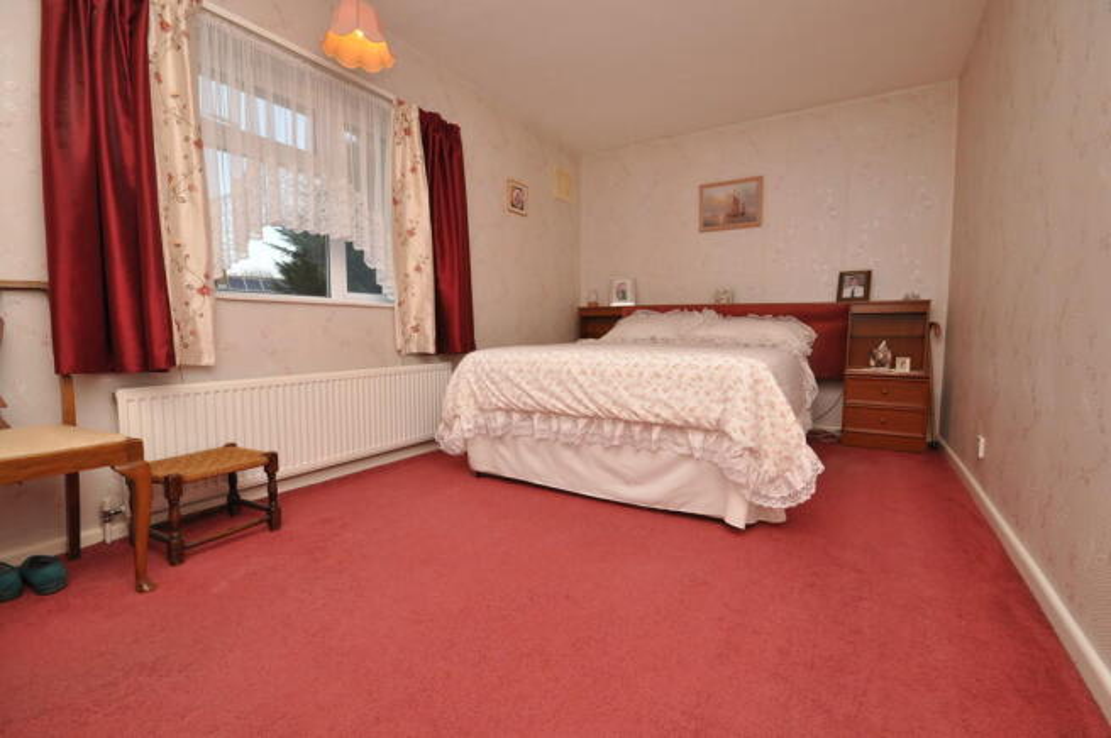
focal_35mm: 15
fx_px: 462
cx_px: 556
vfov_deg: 77.2
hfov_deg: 100.4
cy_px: 369
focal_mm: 10
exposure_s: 1/60
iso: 400
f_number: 11
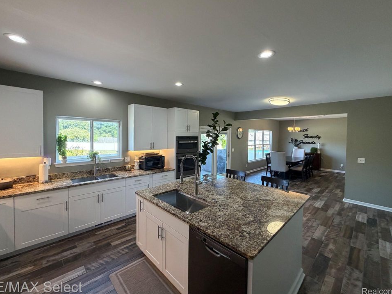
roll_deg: +0.3
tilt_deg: +1.6
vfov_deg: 81.7
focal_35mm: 15
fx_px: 170
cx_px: 192
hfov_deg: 98.2
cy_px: 140
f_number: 2.2
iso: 250
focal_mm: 2.22
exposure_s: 1/120
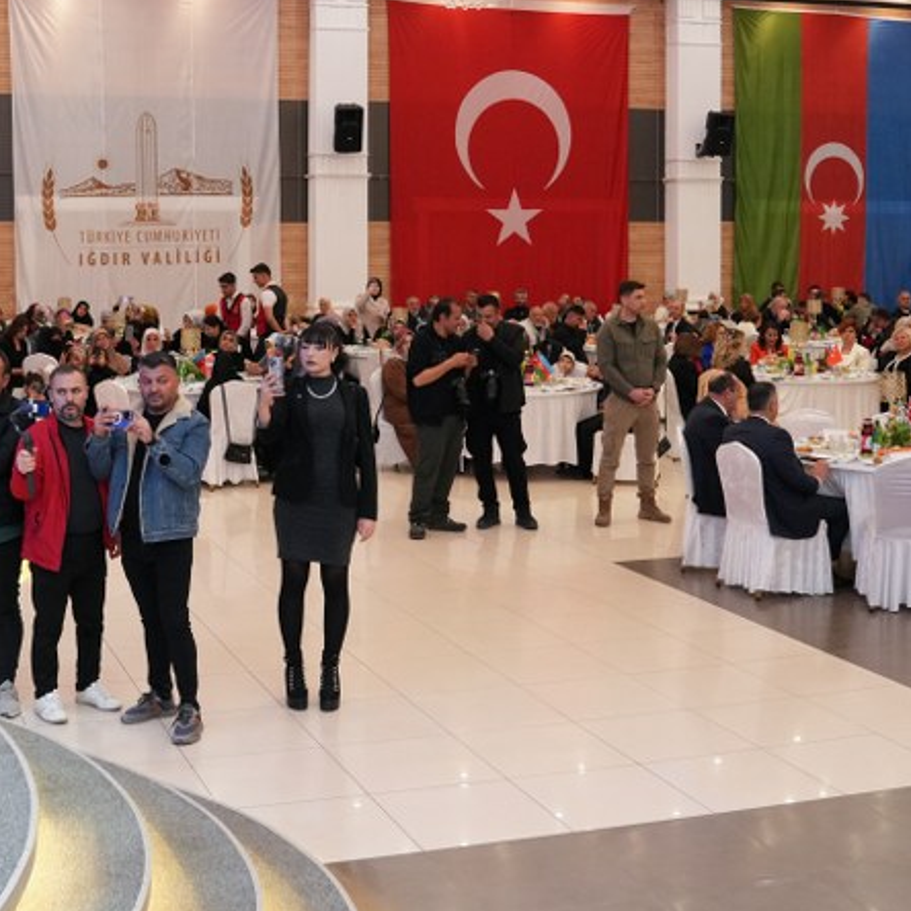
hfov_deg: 35.0
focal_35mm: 47
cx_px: 193
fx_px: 1399
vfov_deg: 35.7
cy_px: 307
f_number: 4
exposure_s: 1/200
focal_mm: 24
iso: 2500
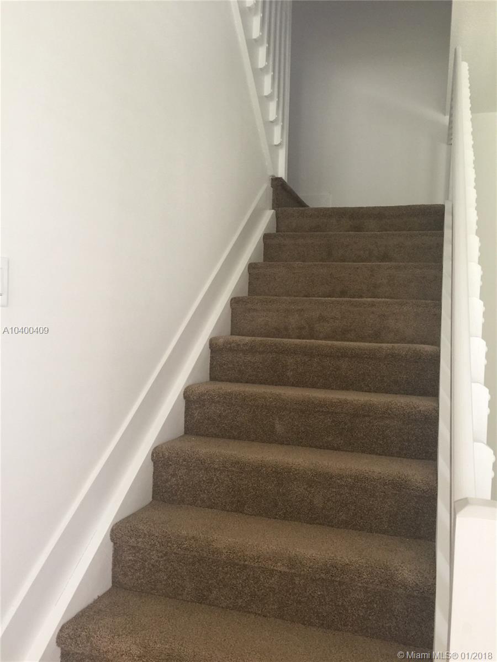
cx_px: 248
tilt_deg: +0.3
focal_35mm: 29
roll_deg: -2.8
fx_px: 555
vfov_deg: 61.7
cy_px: 331
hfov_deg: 48.2
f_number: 2.2
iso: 64
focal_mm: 4.15
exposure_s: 1/15
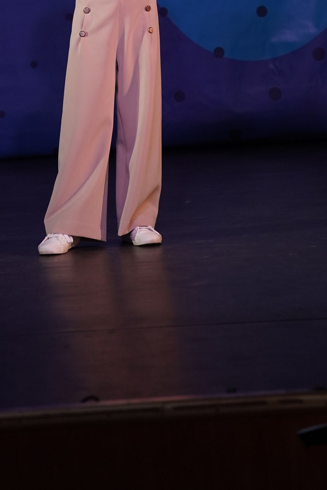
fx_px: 5041
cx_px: 43
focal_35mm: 370
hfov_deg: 3.7
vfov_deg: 5.5
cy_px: -112
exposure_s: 1/400
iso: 1600
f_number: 4
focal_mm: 150
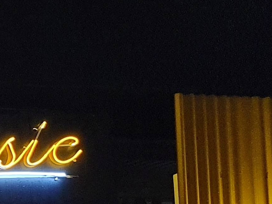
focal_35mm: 121
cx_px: -299
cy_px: 407
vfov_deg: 11.1
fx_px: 951
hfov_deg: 13.5
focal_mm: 4.32
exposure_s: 1/50
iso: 320
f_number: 2.4
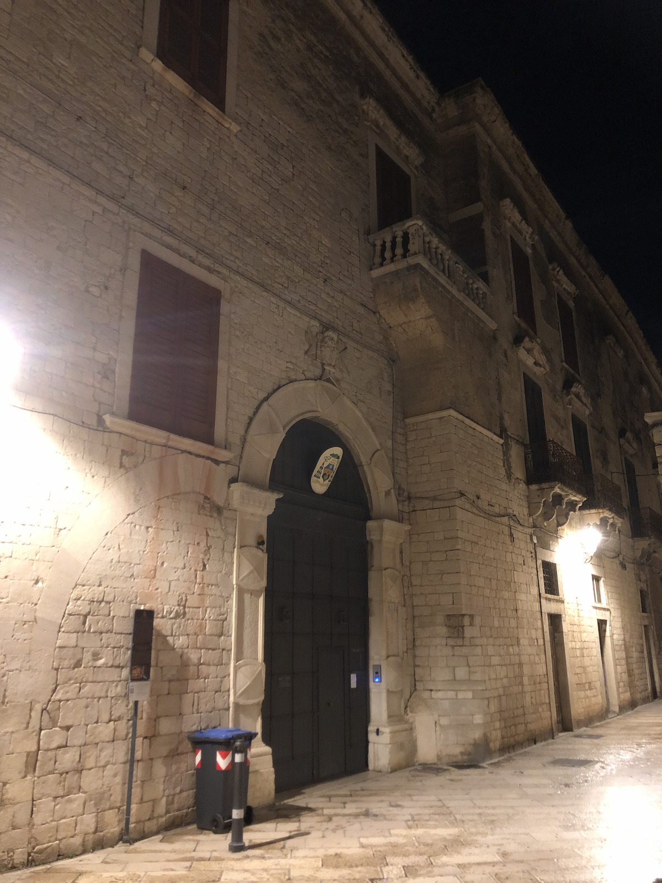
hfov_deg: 49.7
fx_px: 714
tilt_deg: +16.6
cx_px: 331
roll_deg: +1.0
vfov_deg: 63.4
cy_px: 442
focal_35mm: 28
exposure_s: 1/4
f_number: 1.8
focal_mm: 4
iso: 160
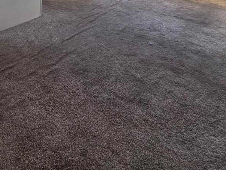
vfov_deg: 36.6
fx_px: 202
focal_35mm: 31
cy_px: -27
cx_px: -9
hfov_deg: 46.8
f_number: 2.2
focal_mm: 2.2
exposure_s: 1/120
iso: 160
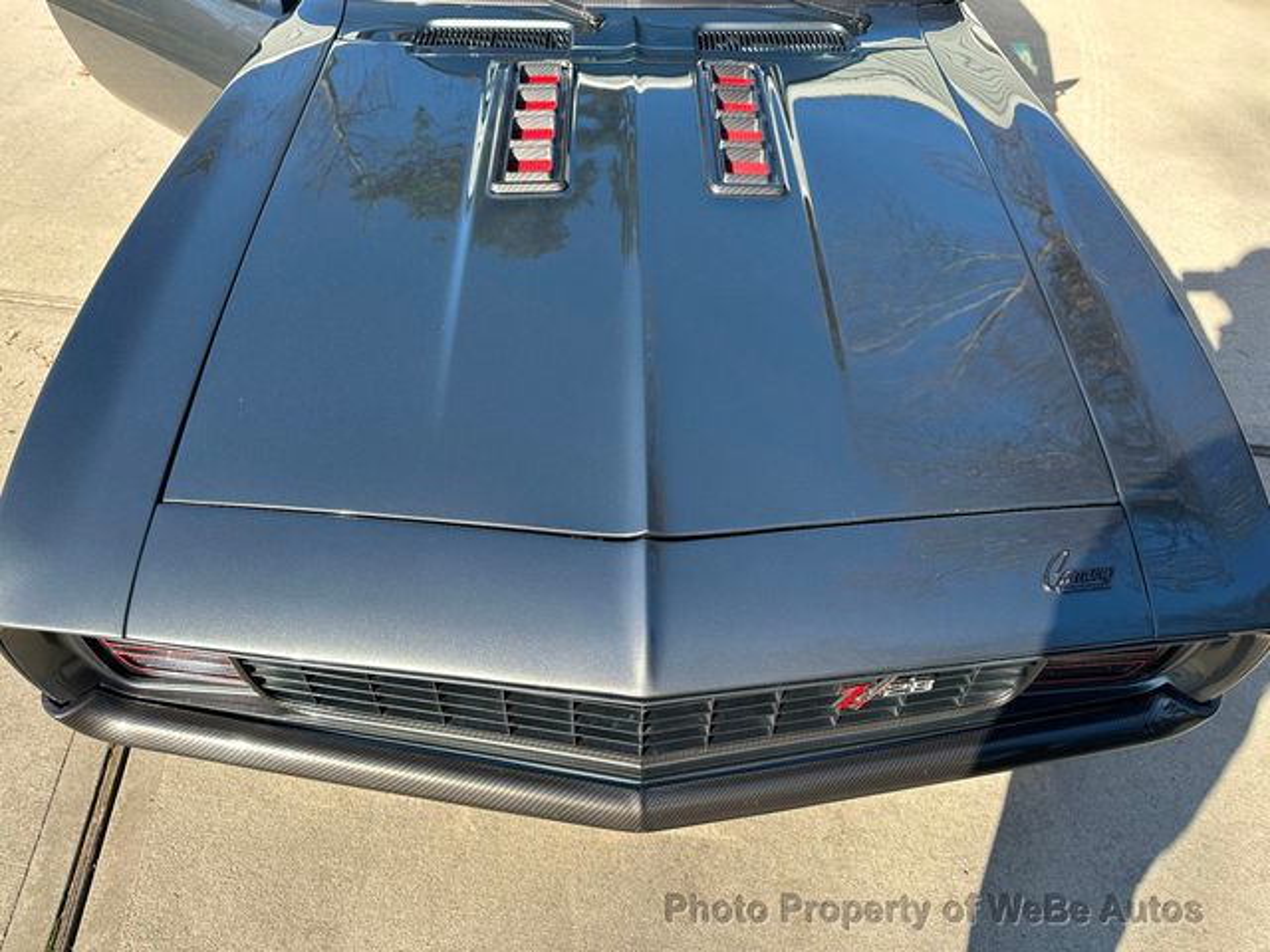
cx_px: 635
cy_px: 476
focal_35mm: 24
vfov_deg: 56.8
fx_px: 881
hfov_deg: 71.6
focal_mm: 6.86
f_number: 1.78
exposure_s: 1/1050
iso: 80
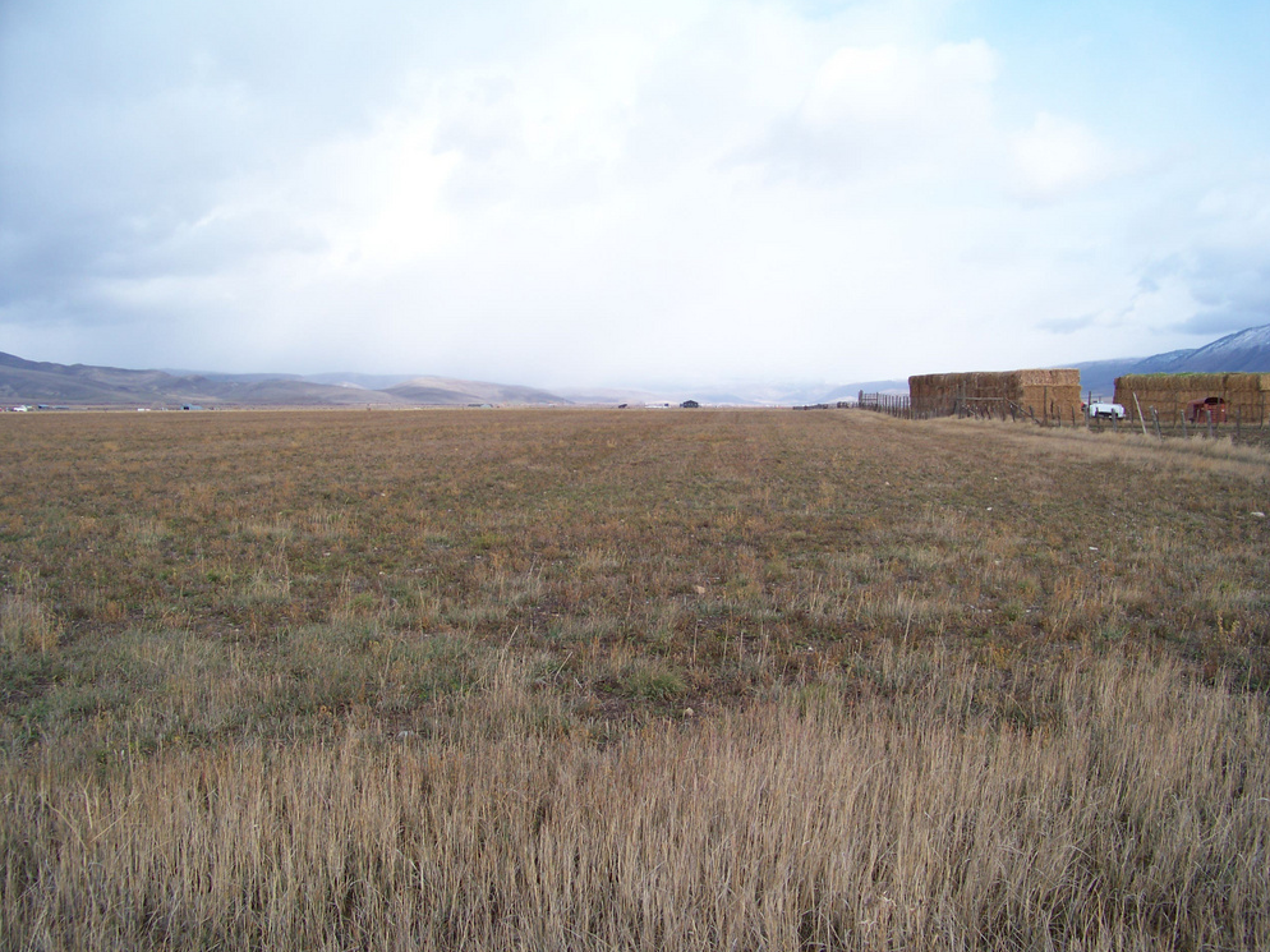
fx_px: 1247
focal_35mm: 34
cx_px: 652
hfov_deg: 54.0
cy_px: 484
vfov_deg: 41.8
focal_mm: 5.85
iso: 64
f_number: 2.8
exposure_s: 1/400
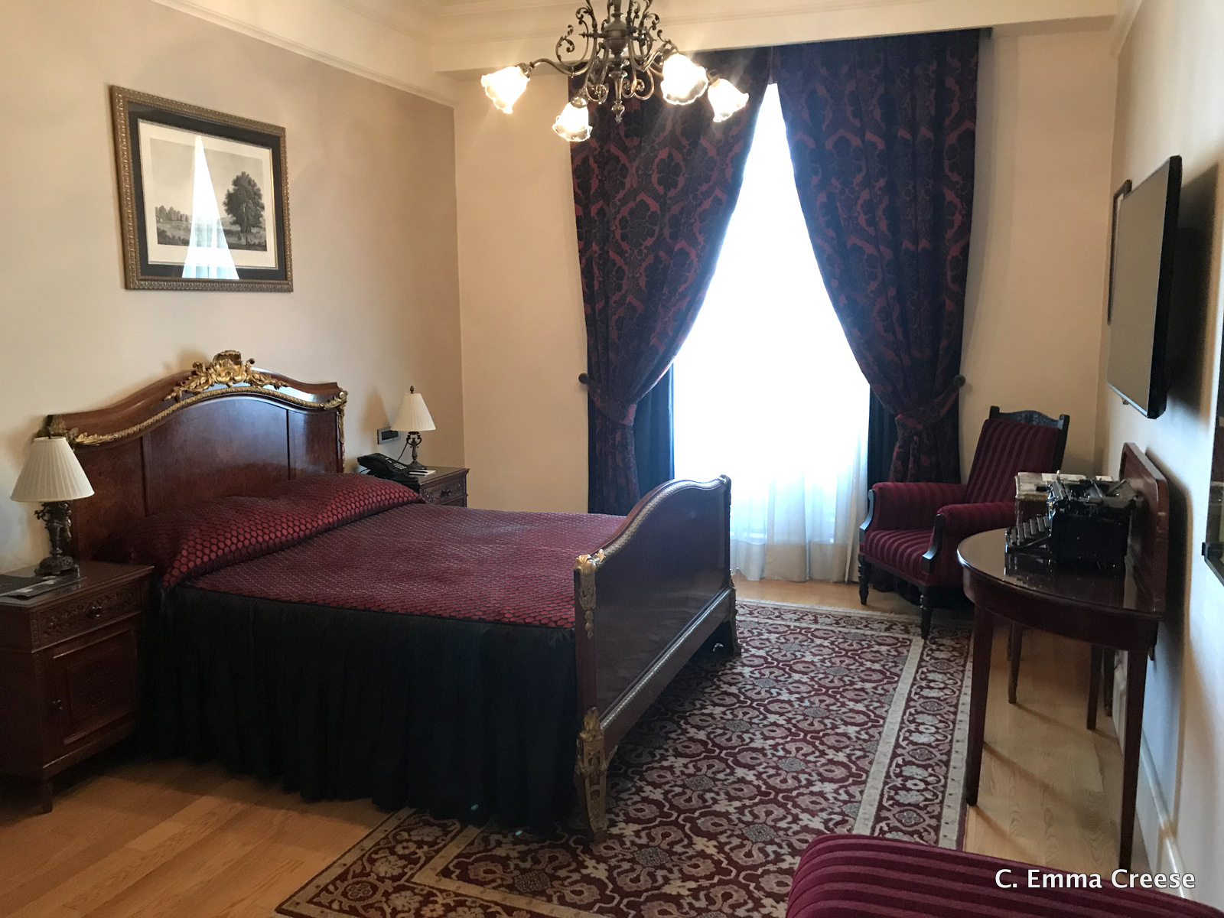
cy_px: 459
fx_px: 990
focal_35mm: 28
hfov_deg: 63.4
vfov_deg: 49.7
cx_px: 612
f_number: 1.8
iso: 100
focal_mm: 3.99
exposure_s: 1/17
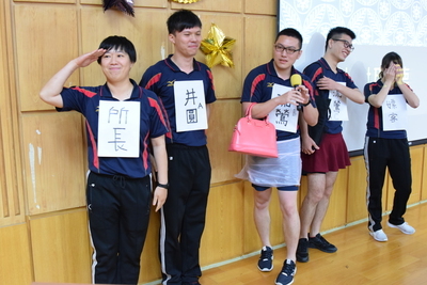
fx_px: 481
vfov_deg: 33.0
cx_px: 214
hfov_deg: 47.9
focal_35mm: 40
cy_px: 142
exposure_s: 1/80
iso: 3200
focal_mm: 27
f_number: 4
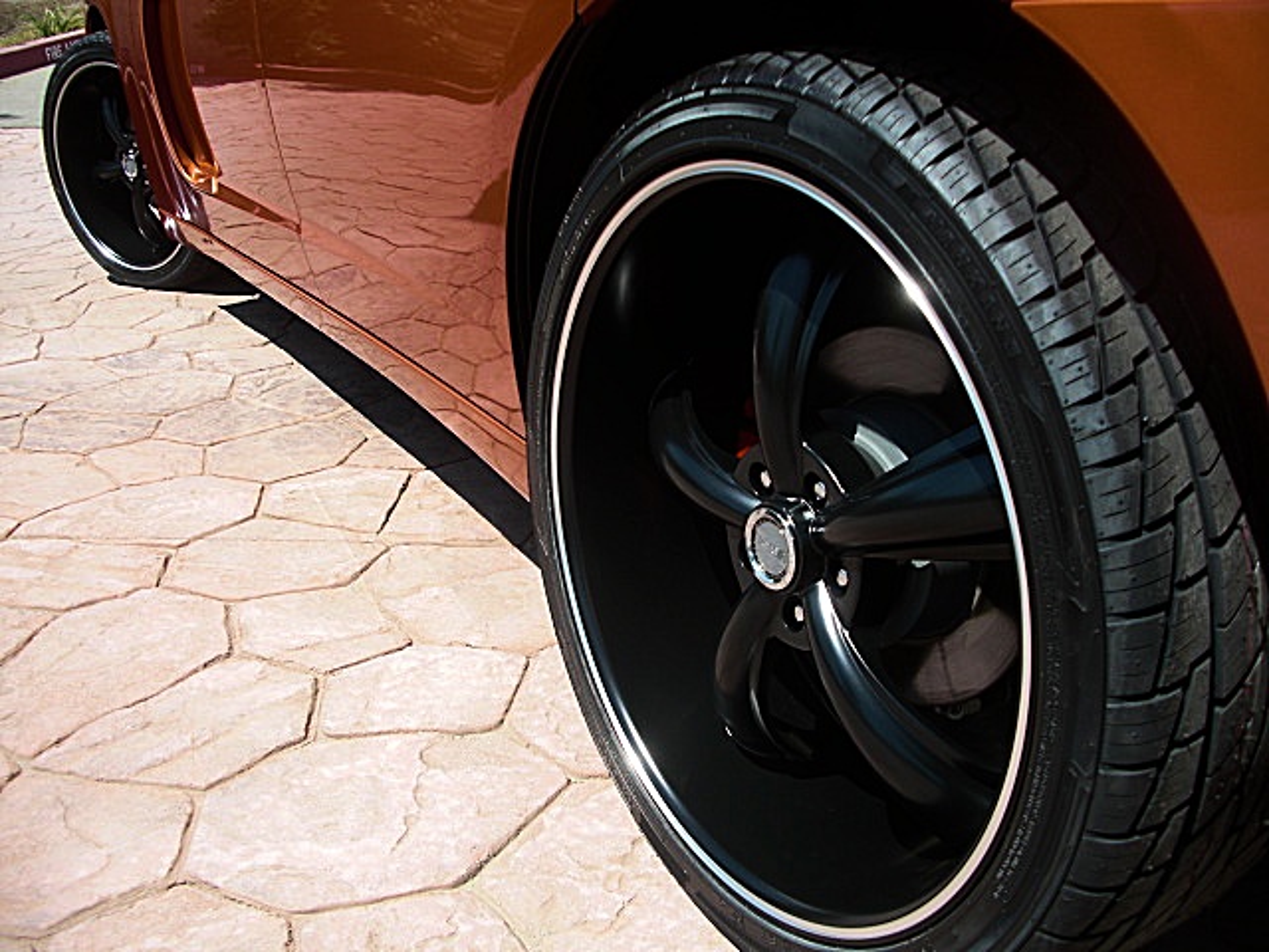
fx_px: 1320
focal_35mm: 36
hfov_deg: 51.4
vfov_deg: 39.7
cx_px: 634
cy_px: 476
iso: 50
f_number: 2.8
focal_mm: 6.3
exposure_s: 1/640
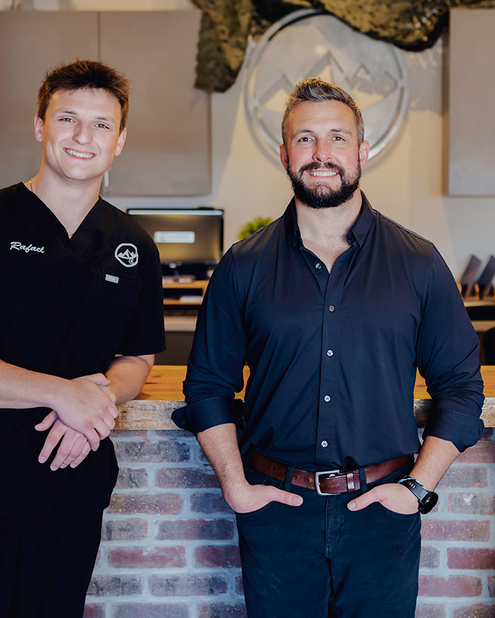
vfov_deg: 31.9
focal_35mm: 59
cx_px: 305
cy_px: 256
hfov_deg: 25.7
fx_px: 1080
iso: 400
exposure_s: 1/60
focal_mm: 35
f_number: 2.2
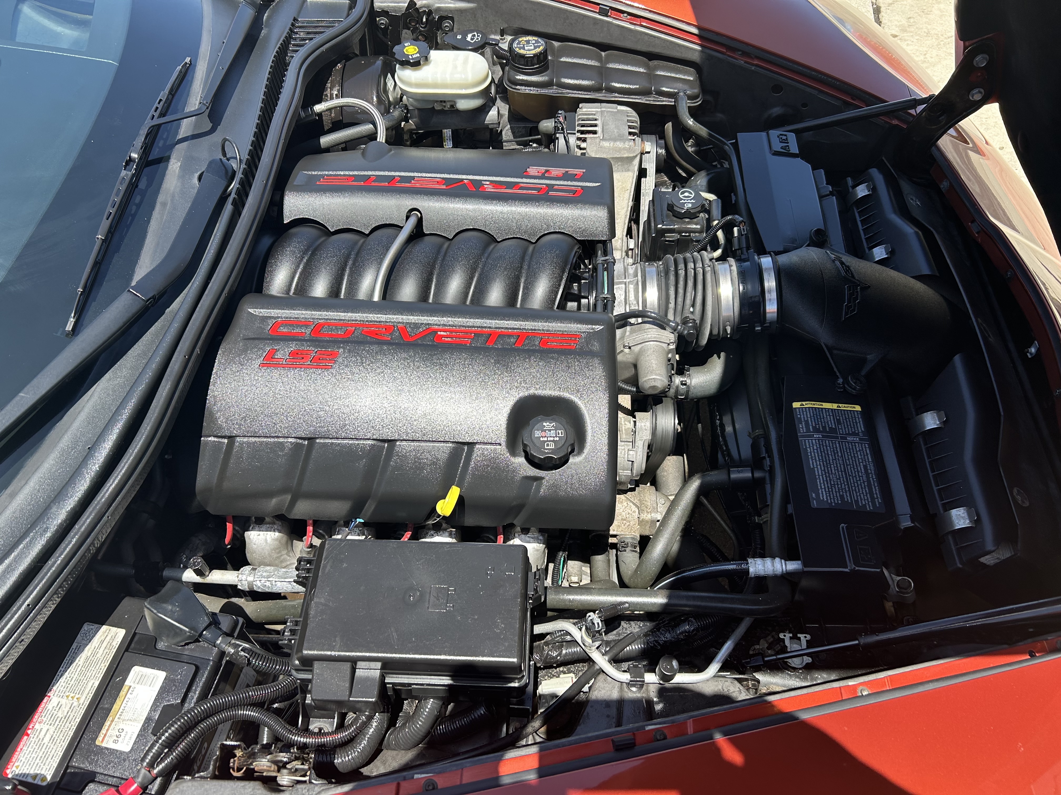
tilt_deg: -53.0
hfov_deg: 67.3
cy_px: 398
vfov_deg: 53.1
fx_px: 797
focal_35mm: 26
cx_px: 530
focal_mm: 5.7
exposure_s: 1/1224
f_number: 1.5
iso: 50
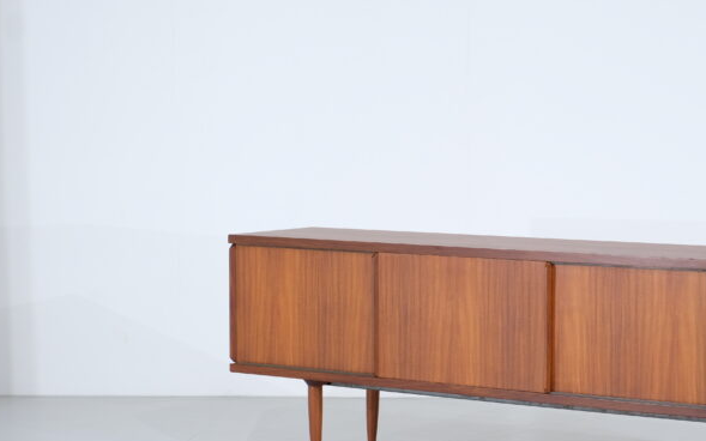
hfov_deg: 21.9
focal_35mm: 94
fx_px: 1808
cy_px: 303
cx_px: 544
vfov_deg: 13.9
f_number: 8
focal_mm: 35
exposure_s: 1/28
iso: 800
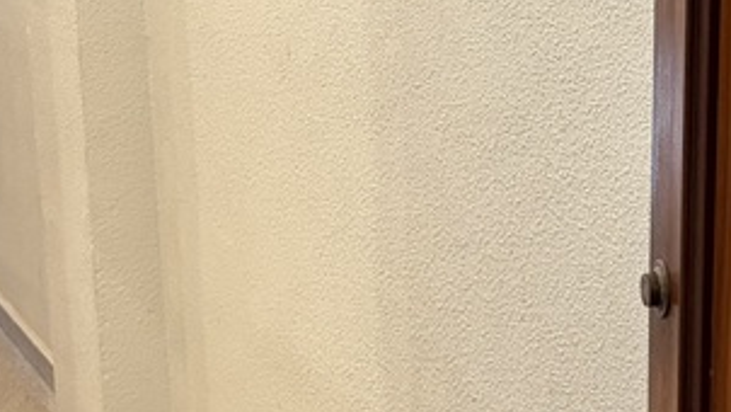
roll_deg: +1.7
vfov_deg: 10.0
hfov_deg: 17.9
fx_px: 2326
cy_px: 422
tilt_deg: -17.3
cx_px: 332
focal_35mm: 120
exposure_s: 1/50
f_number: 1.6
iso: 200
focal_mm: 5.96
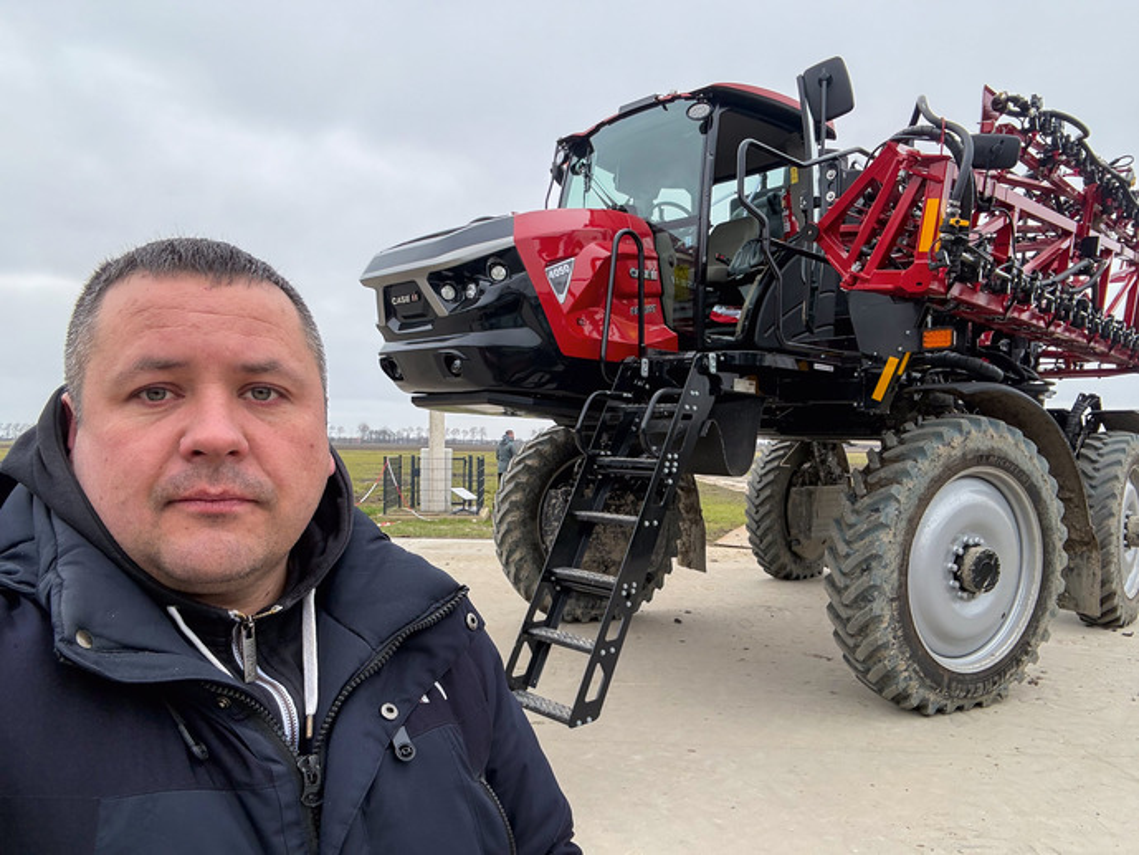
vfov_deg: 58.9
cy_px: 428
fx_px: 757
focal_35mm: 23
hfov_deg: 73.9
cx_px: 570
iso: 40
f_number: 1.9
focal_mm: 2.69
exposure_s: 1/150
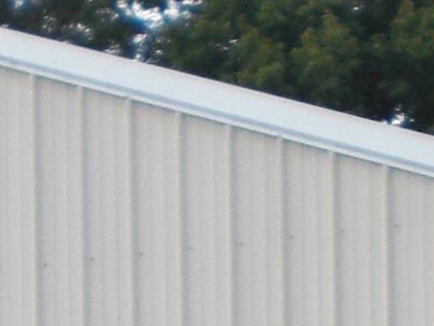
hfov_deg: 7.8
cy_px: 860
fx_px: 3185
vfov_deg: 5.6
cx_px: 221
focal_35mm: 254
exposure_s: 1/400
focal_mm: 6.3
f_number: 3.1
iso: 64
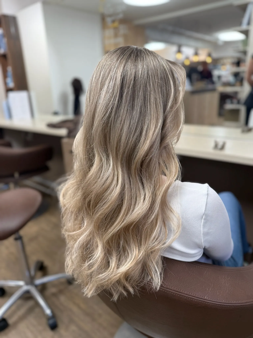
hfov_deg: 56.8
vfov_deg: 71.6
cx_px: 126
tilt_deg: -19.1
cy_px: 169
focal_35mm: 24
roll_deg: +2.1
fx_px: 234
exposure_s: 1/100
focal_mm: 6.76
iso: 80
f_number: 1.78
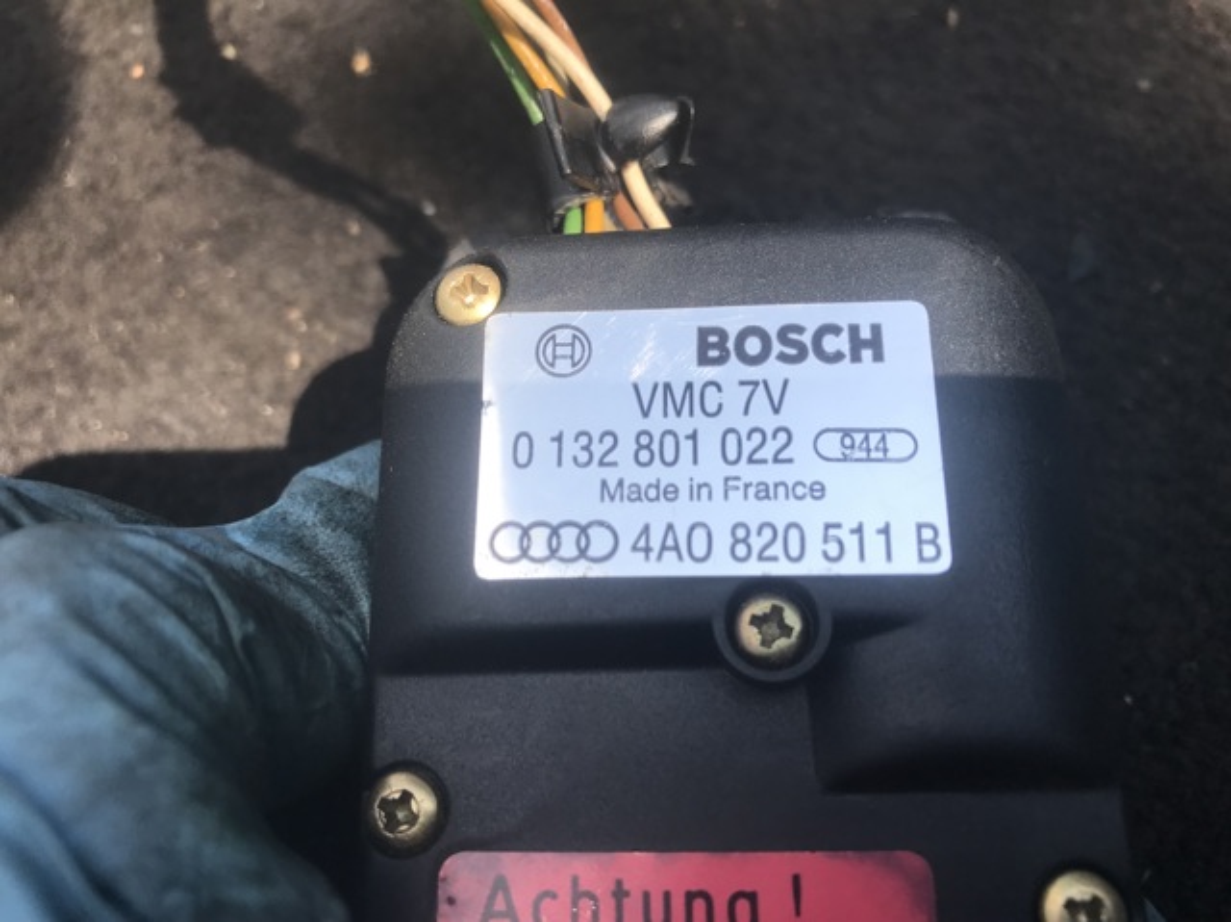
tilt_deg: -66.1
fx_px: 995
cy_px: 461
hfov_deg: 63.5
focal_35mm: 28
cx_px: 616
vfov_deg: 49.7
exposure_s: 1/894
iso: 20
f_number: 1.8
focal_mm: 3.99
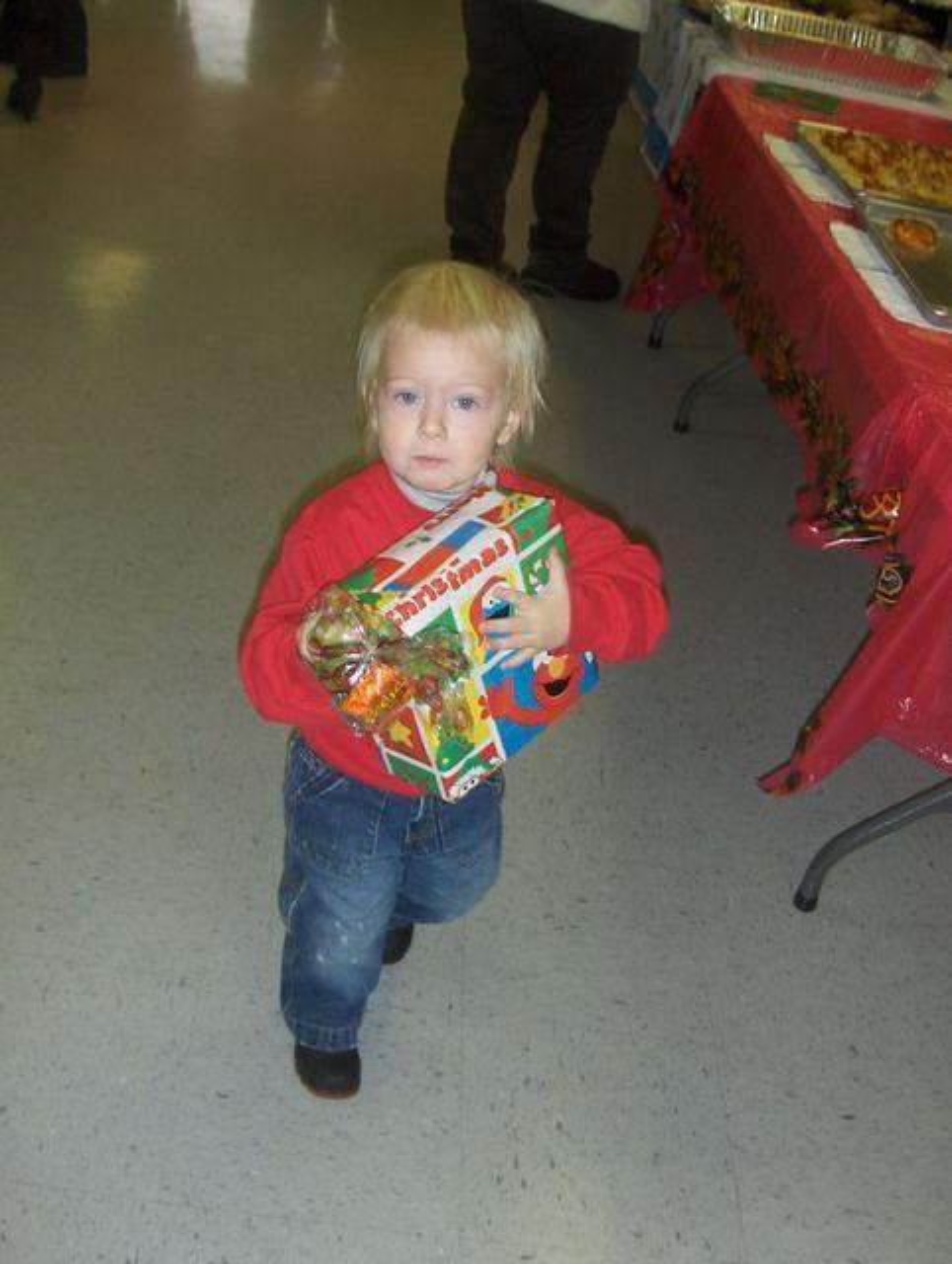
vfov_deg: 45.7
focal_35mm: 41
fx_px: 1499
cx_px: 476
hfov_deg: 35.2
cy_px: 632
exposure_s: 1/60
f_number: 3.5
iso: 100
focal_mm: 6.5
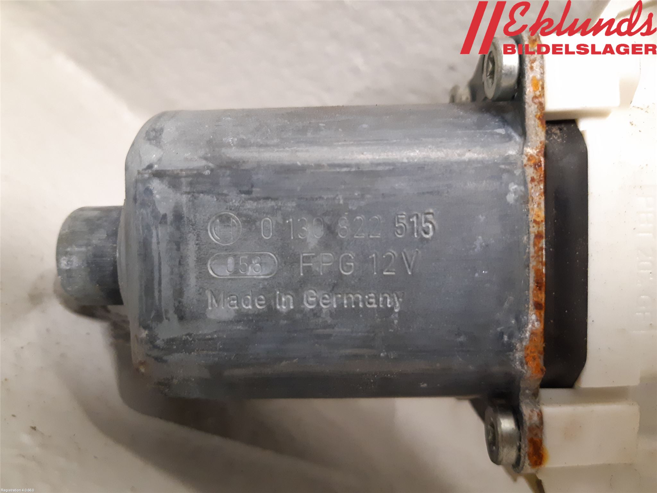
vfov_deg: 53.1
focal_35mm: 26
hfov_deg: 67.3
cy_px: 246
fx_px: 493
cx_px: 328
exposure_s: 1/25
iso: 320
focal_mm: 3.93
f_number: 1.7
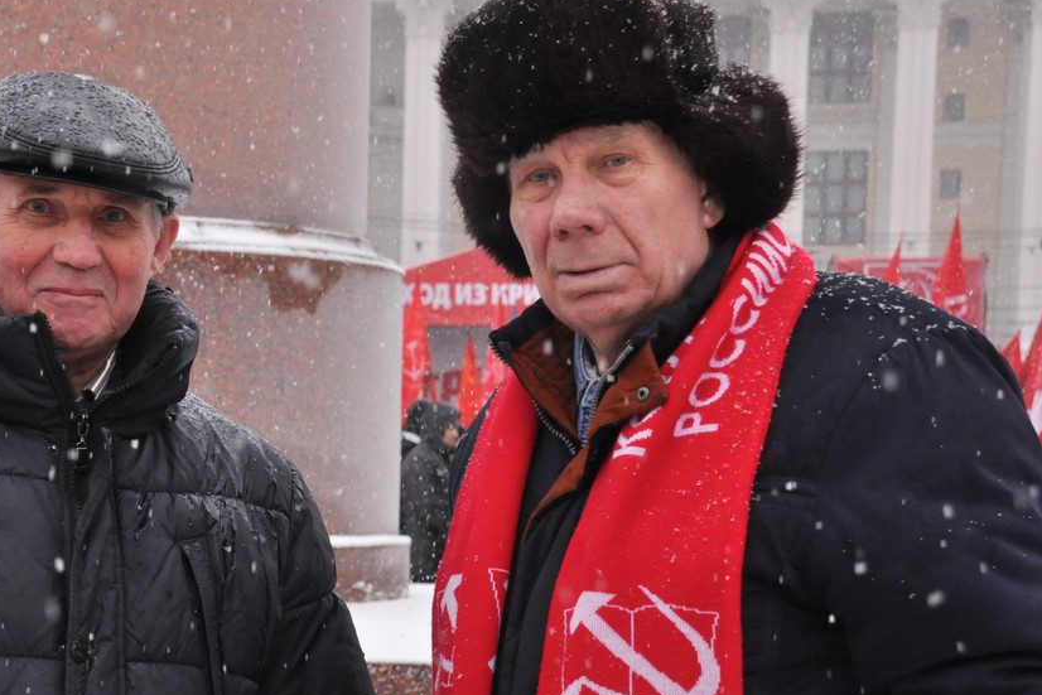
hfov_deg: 18.7
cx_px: 319
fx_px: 3155
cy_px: 449
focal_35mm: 109
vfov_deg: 12.6
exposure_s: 1/320
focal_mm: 52
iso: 1000
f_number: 9
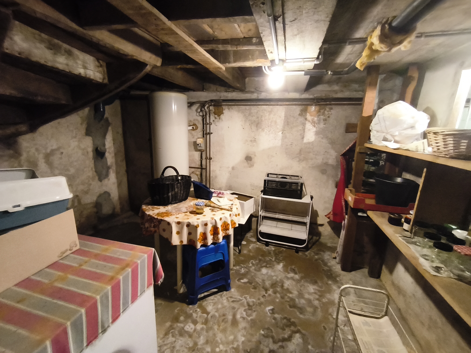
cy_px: 176
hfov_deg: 98.1
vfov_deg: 81.8
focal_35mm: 15
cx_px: 236
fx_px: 204
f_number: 2.2
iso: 1000
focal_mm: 1.65
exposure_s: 1/25
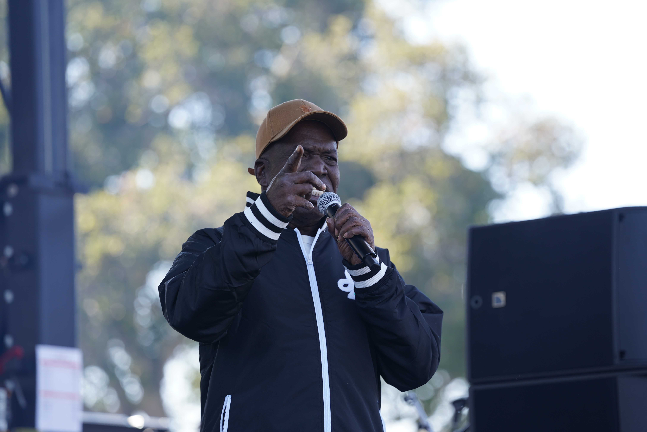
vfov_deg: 6.9
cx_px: 324
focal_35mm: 200
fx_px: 3594
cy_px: 216
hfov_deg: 10.3
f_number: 4
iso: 200
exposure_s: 1/250
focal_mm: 200
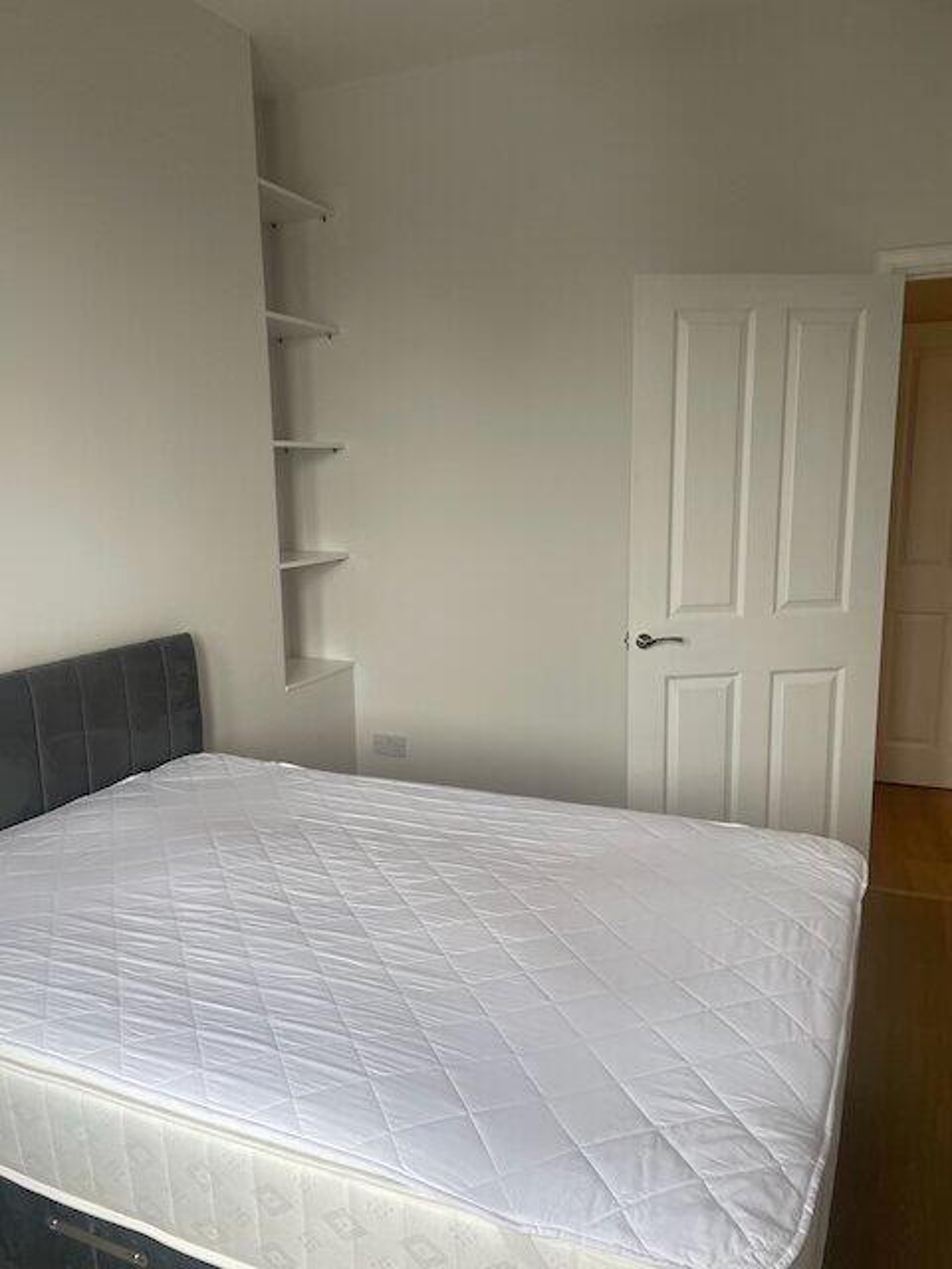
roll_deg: +1.4
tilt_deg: -11.0
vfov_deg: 67.3
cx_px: 476
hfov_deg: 53.1
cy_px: 634
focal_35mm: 26
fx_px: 953
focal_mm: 4.2
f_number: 1.6
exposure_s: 1/121
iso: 80
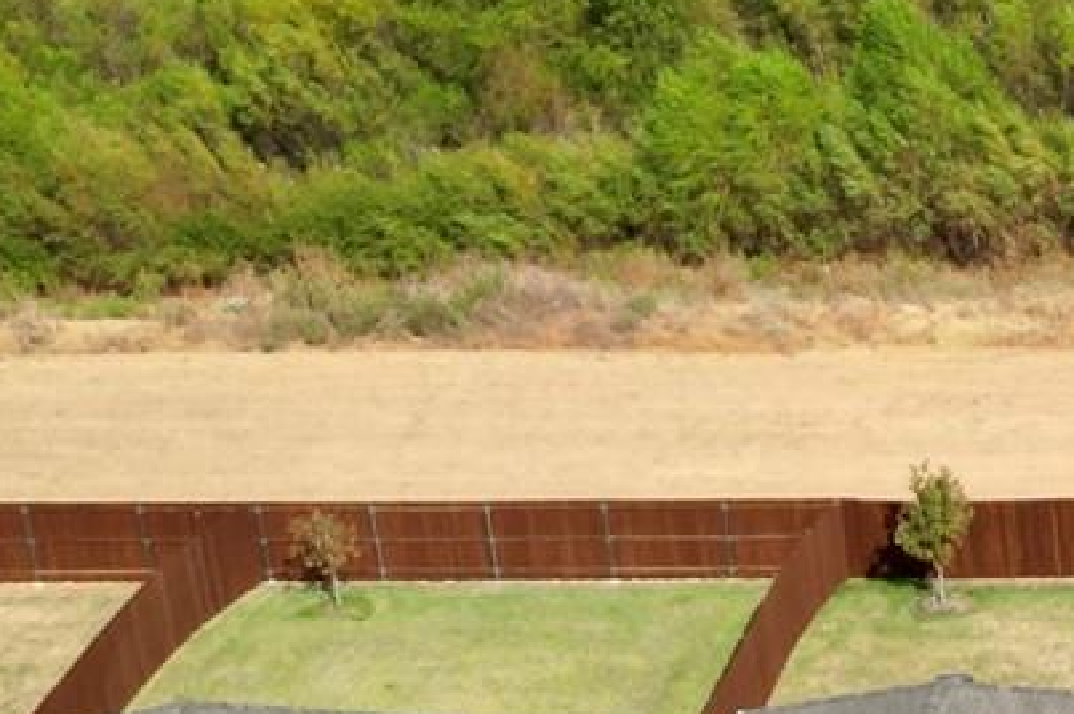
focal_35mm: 127
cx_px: 1826
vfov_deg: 10.8
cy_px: 408
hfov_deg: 14.5
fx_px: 3786
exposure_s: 1/4000
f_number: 1.7
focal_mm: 6.72
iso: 130
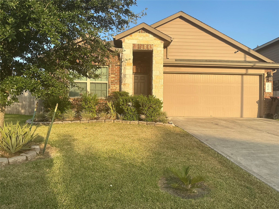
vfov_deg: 49.7
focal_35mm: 28
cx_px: 140
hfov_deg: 63.4
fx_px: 226
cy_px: 104
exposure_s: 1/816
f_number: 1.8
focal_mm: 3
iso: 25
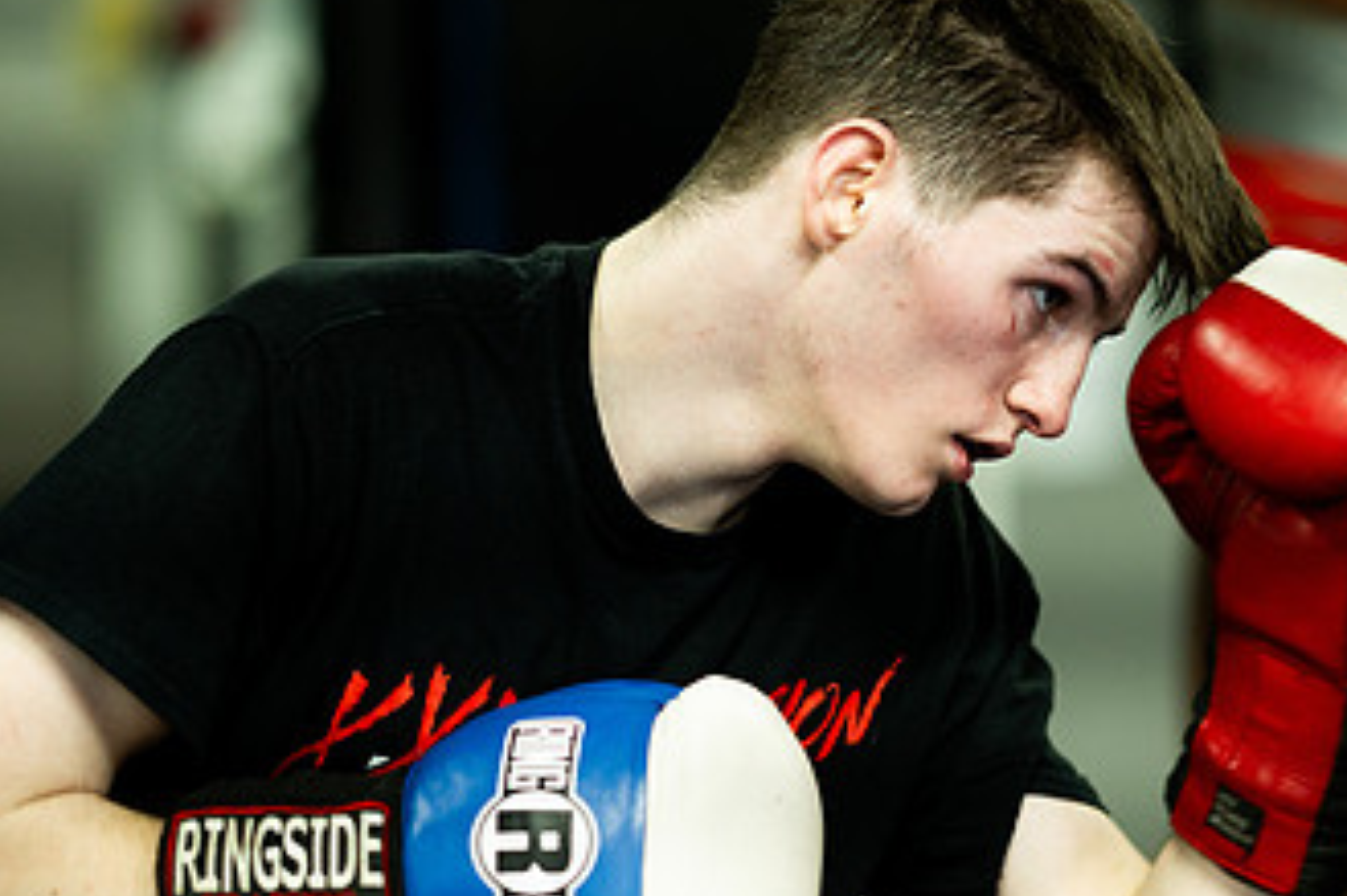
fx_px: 5609
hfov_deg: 13.6
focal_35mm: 150
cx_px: 1085
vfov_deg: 9.1
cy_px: 468
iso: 800
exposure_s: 1/250
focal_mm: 85
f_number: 1.4
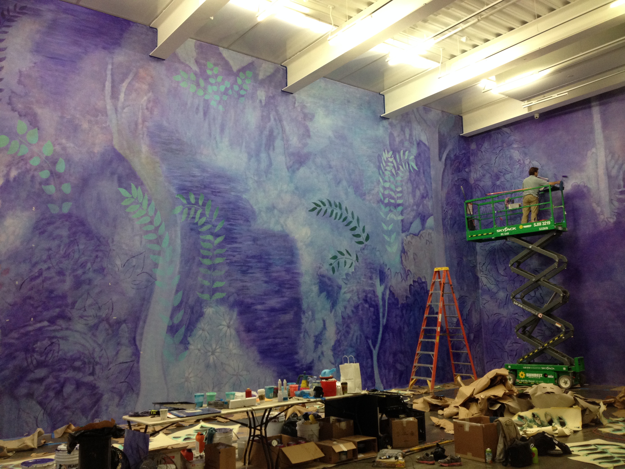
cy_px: 234
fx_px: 632
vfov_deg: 40.7
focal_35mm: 35
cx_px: 312
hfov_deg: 52.6
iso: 125
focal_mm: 4.28
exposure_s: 1/20
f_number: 2.4
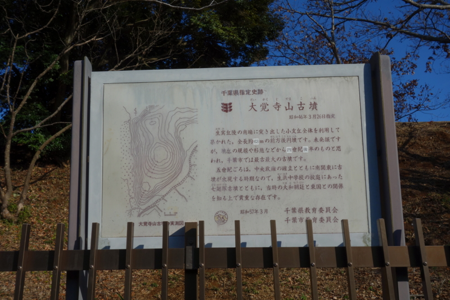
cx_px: 225
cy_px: 150
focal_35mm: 34
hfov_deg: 55.8
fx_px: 425
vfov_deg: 38.9
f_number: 6.3
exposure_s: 1/800
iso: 125
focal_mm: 12.48
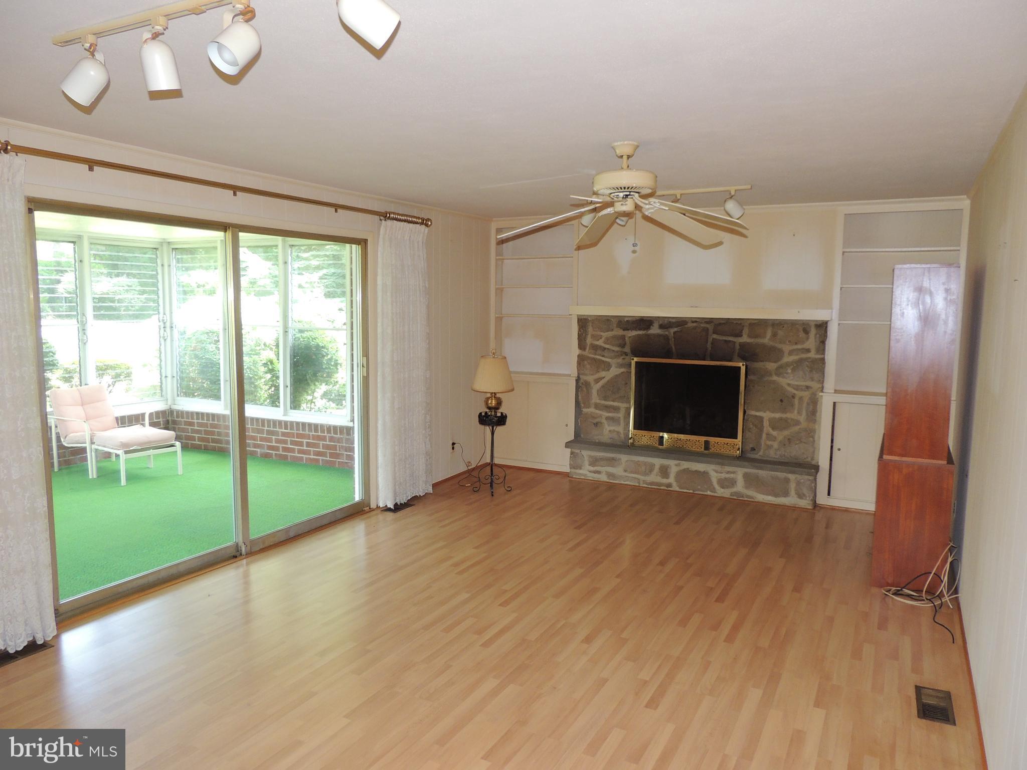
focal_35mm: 24
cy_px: 385
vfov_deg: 56.8
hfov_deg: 71.6
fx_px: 712
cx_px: 514
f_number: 3
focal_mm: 4.3
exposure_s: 1/30
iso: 200
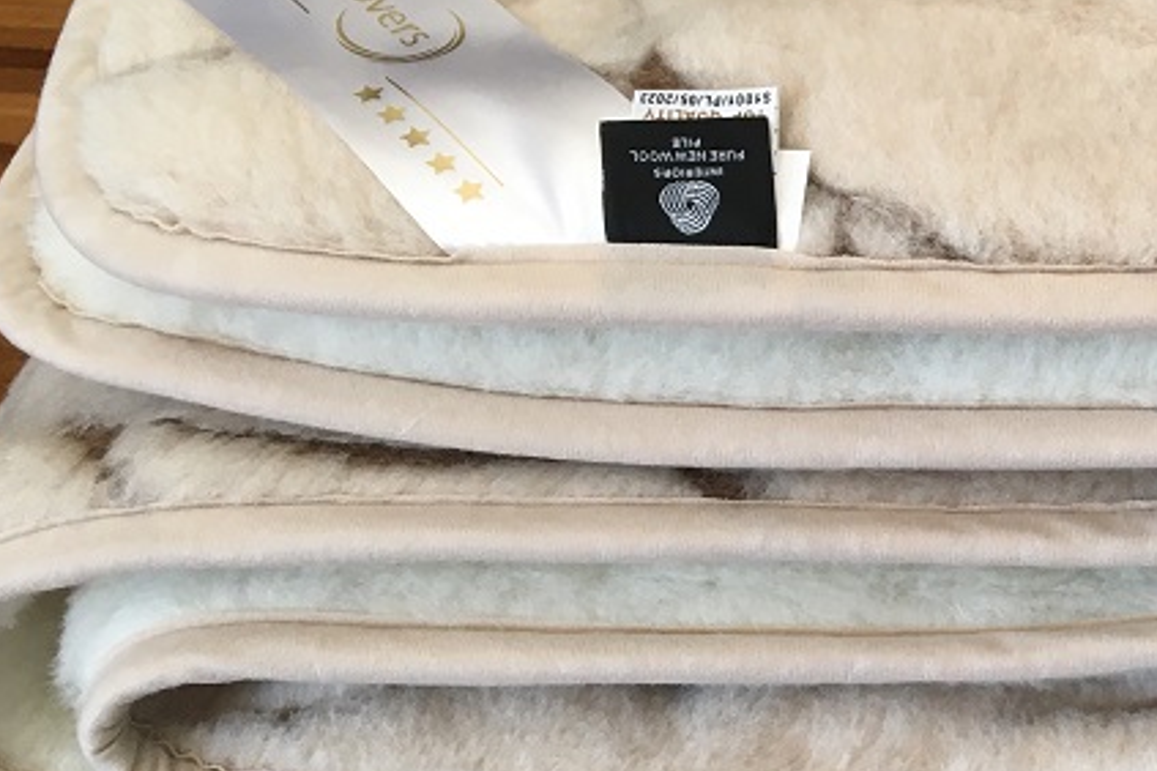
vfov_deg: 23.8
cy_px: 391
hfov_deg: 33.0
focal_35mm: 57
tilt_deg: -39.3
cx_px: 1072
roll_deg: -2.7
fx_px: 1832
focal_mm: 4.15
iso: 40
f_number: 2.2
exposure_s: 1/33
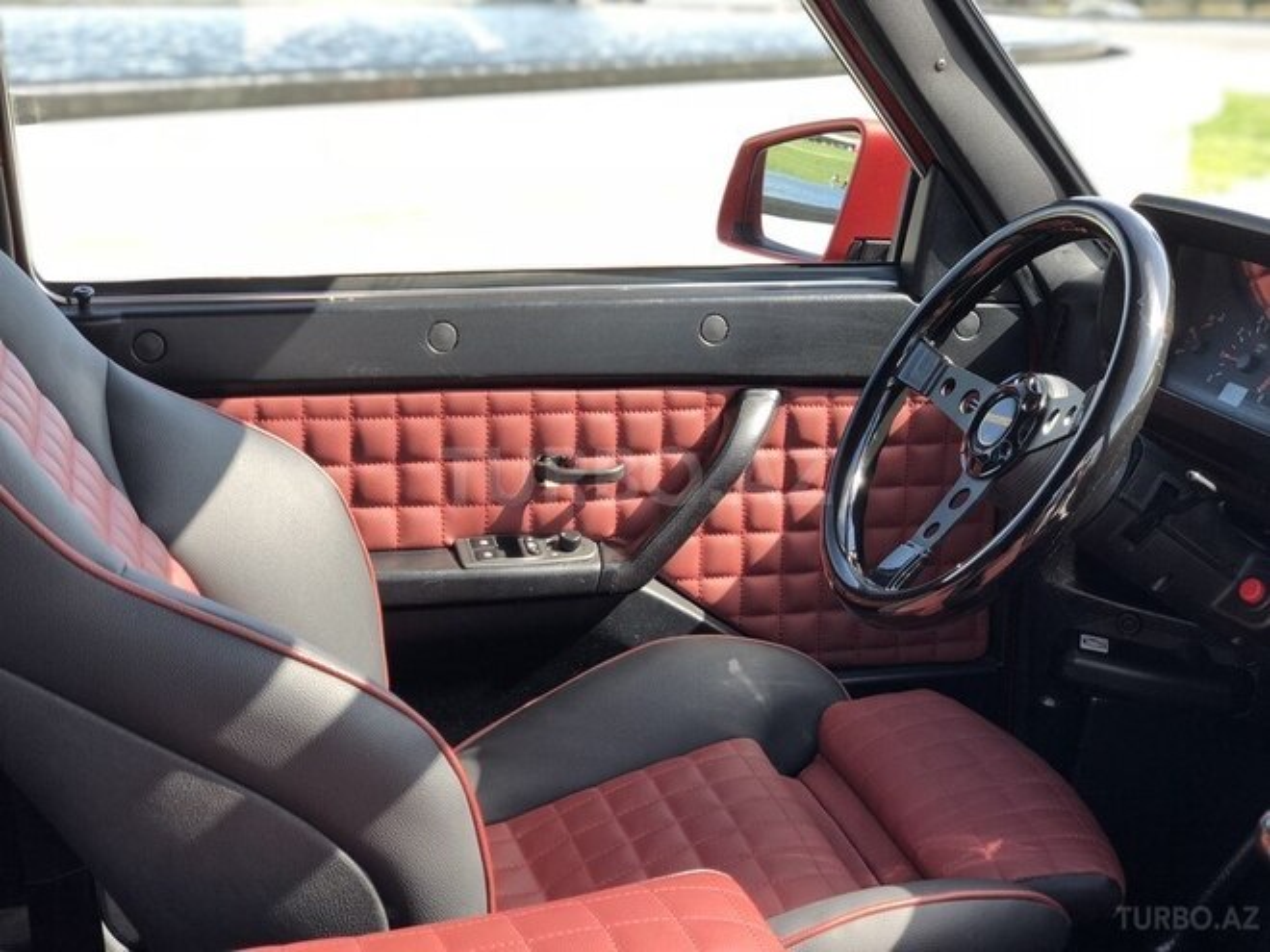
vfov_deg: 28.0
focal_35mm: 52
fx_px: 1908
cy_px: 476
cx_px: 635
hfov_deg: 36.8
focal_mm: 6
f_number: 2.4
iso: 16
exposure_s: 1/120
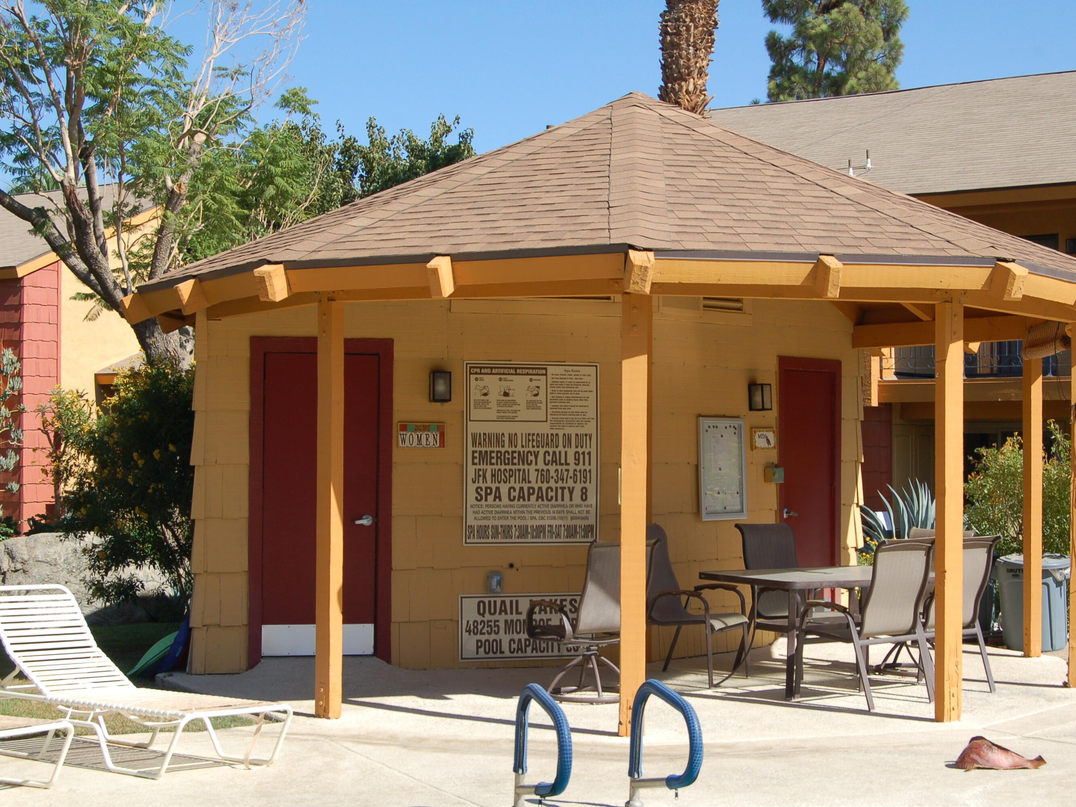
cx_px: 602
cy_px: 403
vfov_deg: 23.7
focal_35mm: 62
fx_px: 1927
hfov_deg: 31.2
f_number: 9
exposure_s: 1/320
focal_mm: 38
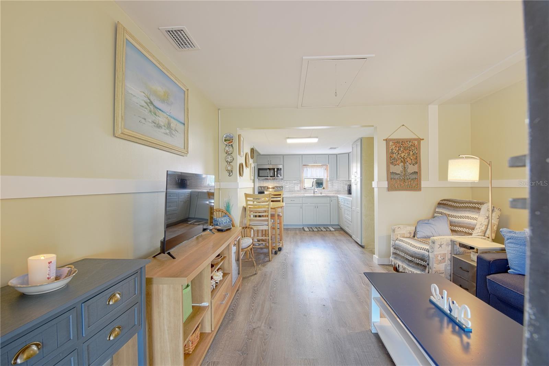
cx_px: 274
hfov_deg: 100.4
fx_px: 229
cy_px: 183
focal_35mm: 15
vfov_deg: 77.3
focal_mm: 10
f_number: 8
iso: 200
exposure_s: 1/100
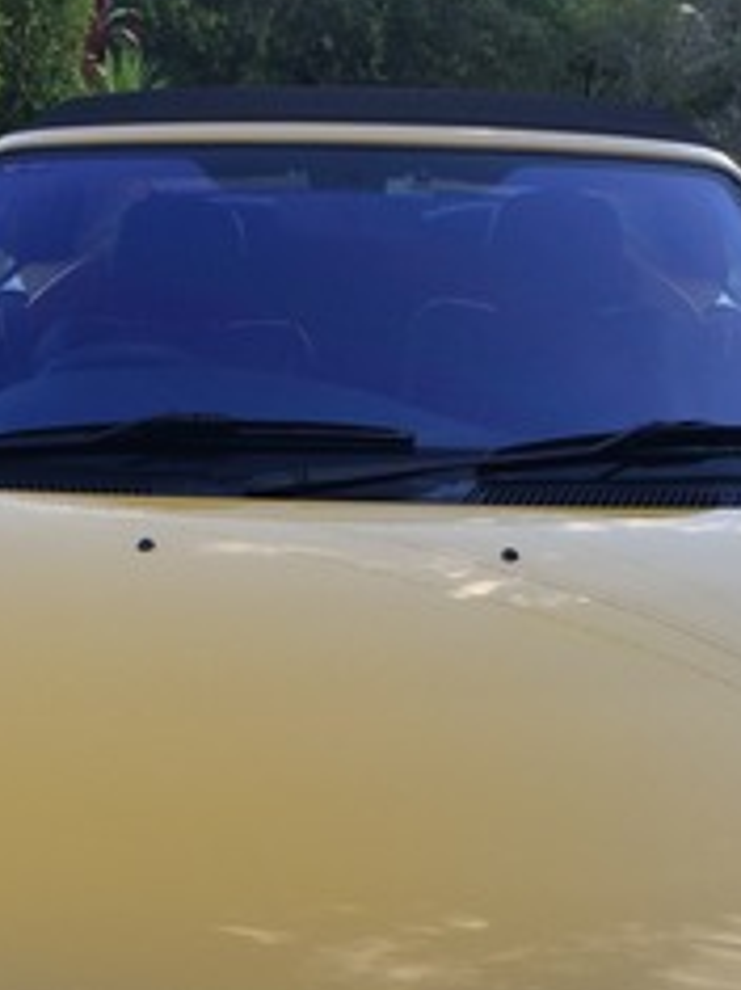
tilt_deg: -17.8
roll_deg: -0.7
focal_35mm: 74
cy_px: 666
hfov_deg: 19.9
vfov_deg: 26.2
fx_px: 2114
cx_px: 291
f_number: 2.2
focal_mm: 4.15
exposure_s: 1/145
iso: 32
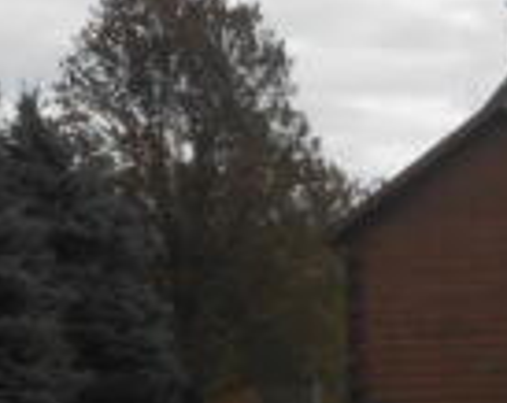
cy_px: 373
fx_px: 3354
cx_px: 914
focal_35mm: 224
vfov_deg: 6.9
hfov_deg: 8.3
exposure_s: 1/640
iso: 80
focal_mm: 8.8
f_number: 4.8
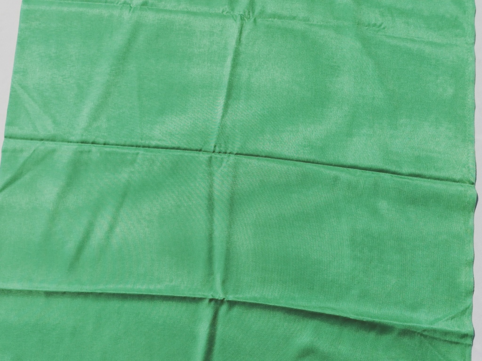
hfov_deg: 65.3
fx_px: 376
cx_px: 241
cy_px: 180
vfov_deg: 51.4
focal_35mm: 27
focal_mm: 4.75
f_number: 1.8
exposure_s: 1/4717
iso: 50
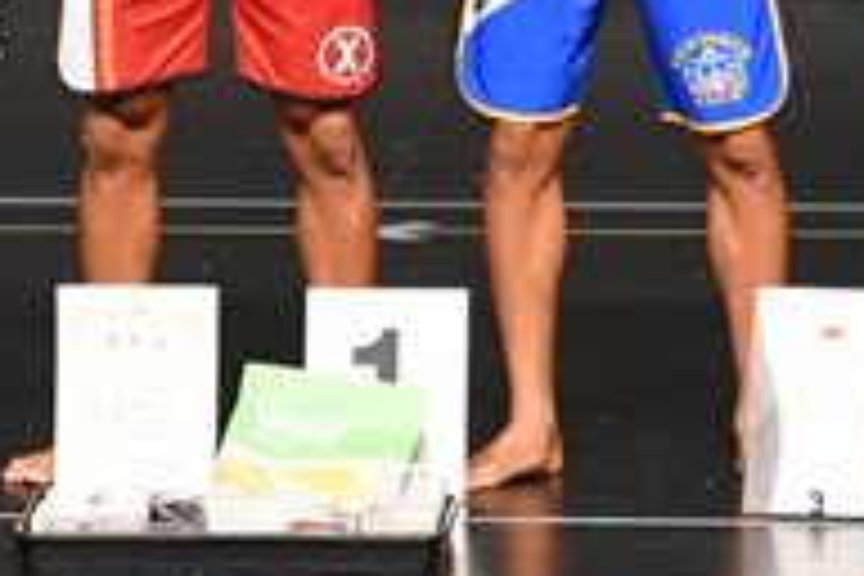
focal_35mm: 876
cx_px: 74
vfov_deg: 1.6
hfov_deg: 2.4
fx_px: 21022
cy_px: -72
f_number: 5.6
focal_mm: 145
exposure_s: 1/400
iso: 2500
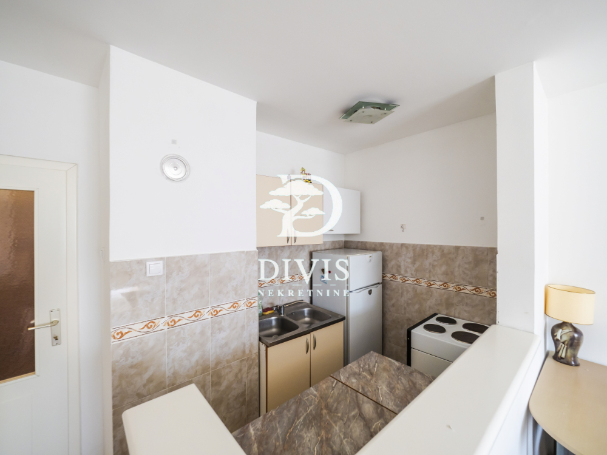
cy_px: 228
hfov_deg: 102.1
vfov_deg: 85.7
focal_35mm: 14
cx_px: 304
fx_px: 245
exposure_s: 1/30
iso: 400
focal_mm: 7
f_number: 4
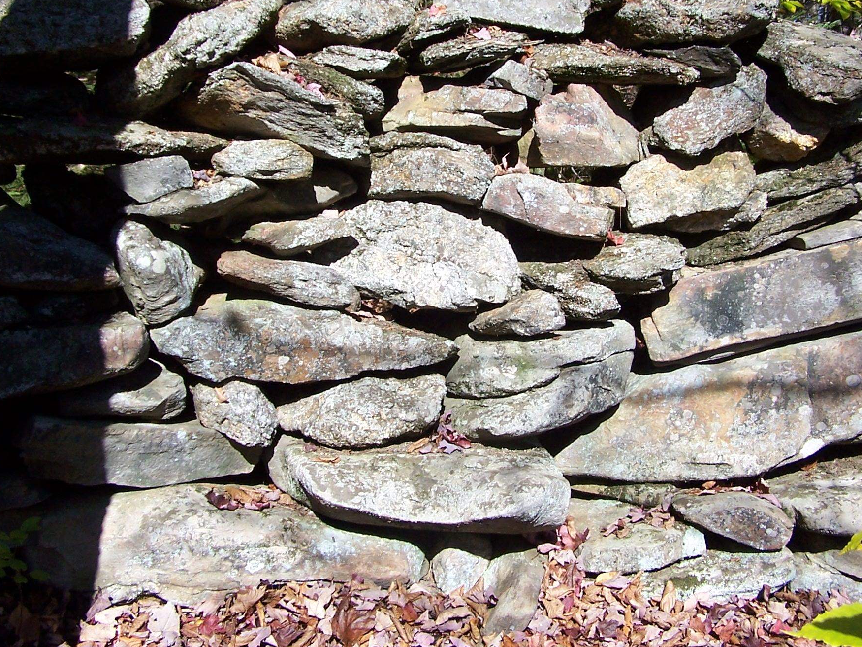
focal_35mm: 50
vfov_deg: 28.9
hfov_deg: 38.1
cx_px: 476
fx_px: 1245
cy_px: 224
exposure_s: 1/350
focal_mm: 6.3
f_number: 4
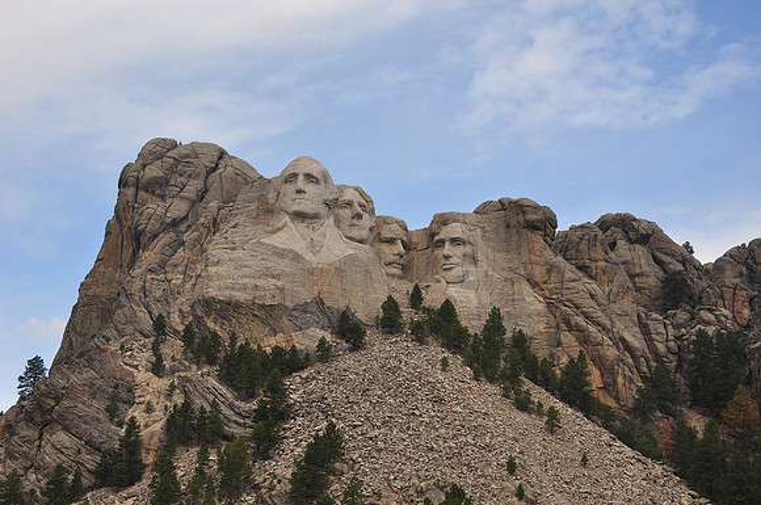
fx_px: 1330
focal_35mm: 63
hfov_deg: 31.9
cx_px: 380
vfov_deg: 21.5
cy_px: 252
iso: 200
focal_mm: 42
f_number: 8
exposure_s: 1/250
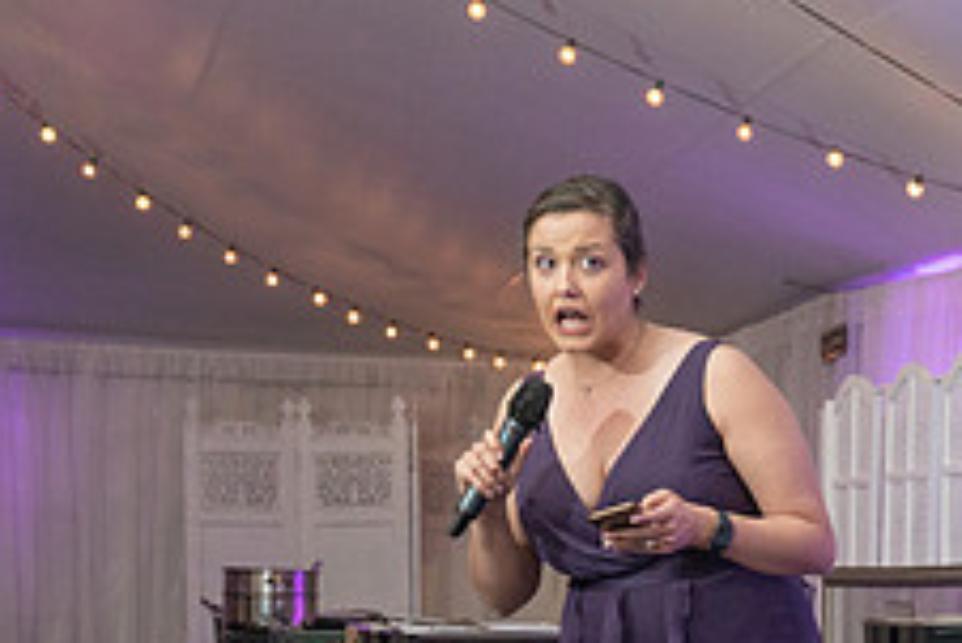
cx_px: 1149
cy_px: 666
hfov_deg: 16.1
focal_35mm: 122
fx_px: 3262
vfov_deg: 11.1
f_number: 5.6
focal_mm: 46
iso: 2000
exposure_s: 1/100
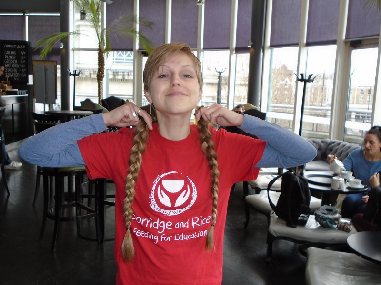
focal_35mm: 36
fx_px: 396
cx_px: 190
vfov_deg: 39.7
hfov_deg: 51.4
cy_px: 142
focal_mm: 6.4
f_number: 3.8
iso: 100
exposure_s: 1/40
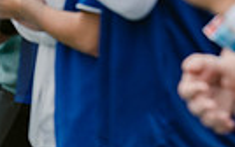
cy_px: -15
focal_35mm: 308
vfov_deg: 4.3
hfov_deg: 6.6
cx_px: -267
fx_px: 1974
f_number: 5.6
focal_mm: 70
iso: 400
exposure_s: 1/500
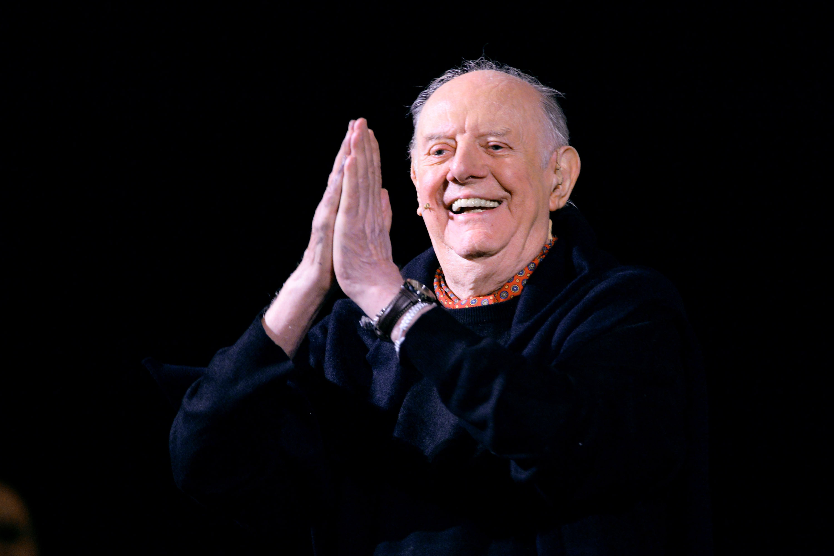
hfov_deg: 4.1
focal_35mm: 500
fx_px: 11582
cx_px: 417
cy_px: 278
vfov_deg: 2.7
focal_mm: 500
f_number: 4
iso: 4000
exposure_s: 1/160
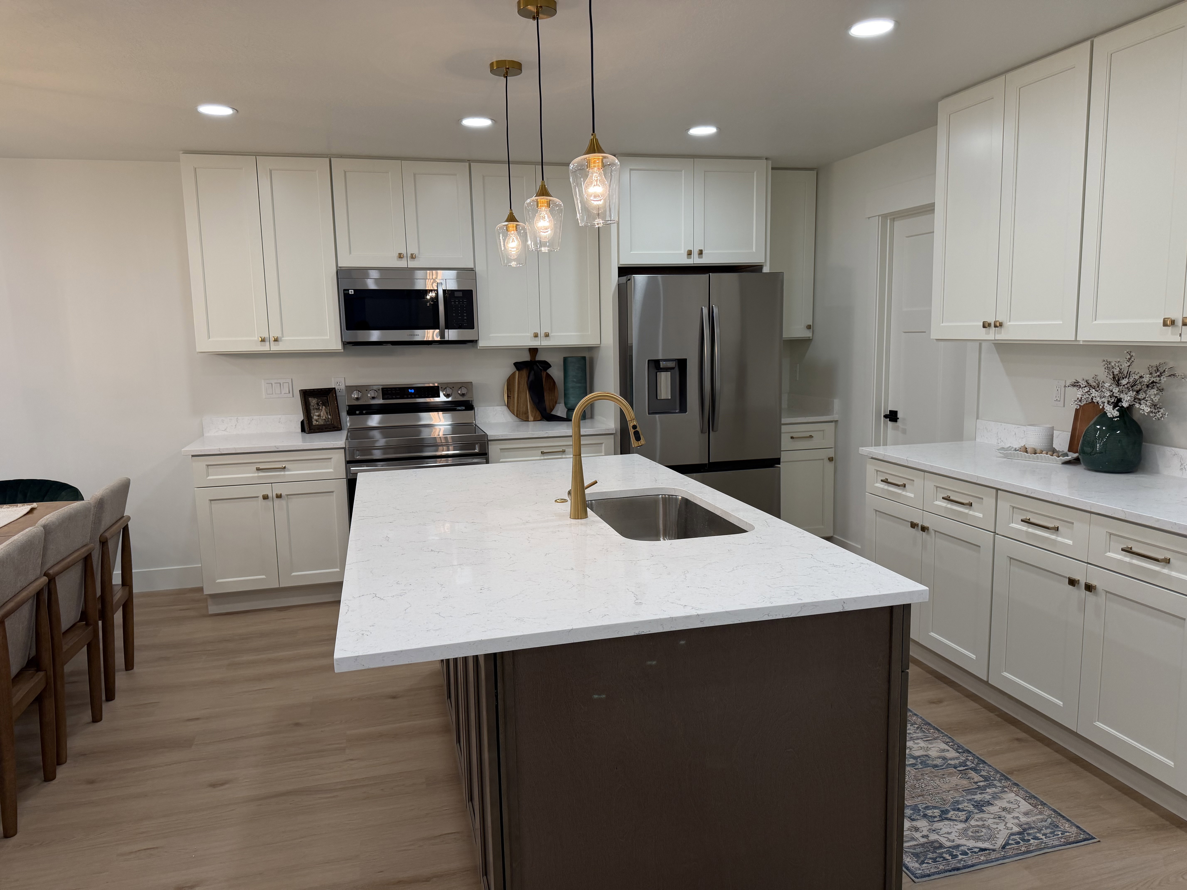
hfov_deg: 71.6
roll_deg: +1.8
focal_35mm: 24
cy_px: 445
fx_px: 823
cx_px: 594
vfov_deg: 56.8
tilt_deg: -8.8
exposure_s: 1/189
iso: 125
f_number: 1.78
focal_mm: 6.76
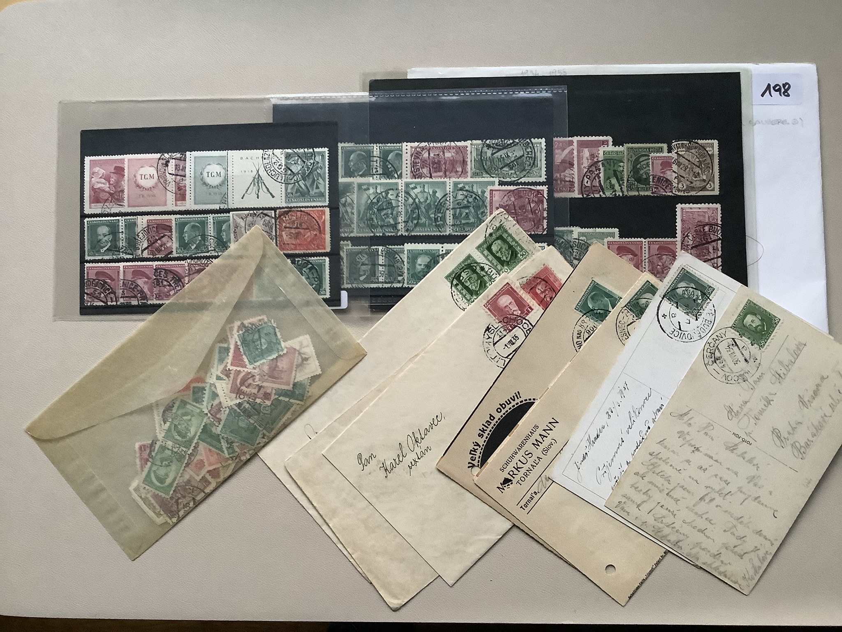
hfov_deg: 58.4
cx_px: 421
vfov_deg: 45.4
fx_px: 754
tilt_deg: -86.6
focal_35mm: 31
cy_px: 316
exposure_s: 1/60
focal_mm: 3.3
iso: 320
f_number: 2.4
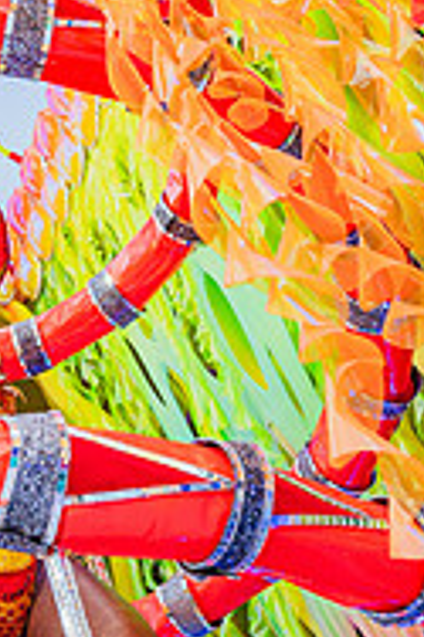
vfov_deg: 27.7
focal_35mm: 73
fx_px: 1292
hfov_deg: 18.1
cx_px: -12
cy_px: 288
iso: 640
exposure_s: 1/1000
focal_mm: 30.5
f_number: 5.6
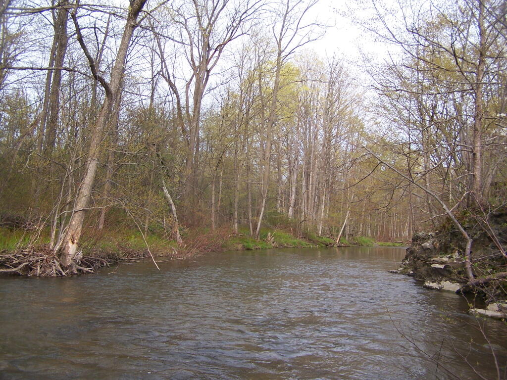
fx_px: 557
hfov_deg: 49.0
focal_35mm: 38
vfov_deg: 37.7
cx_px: 254
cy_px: 190
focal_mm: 6.3
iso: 80
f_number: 2.8
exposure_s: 1/400
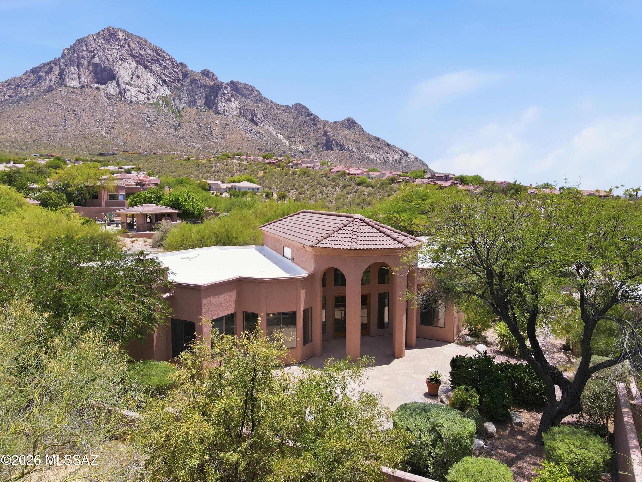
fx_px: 445
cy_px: 241
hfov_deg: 71.6
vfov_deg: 56.8
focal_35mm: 24
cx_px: 321
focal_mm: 4.5
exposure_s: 1/640
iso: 100
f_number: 2.8
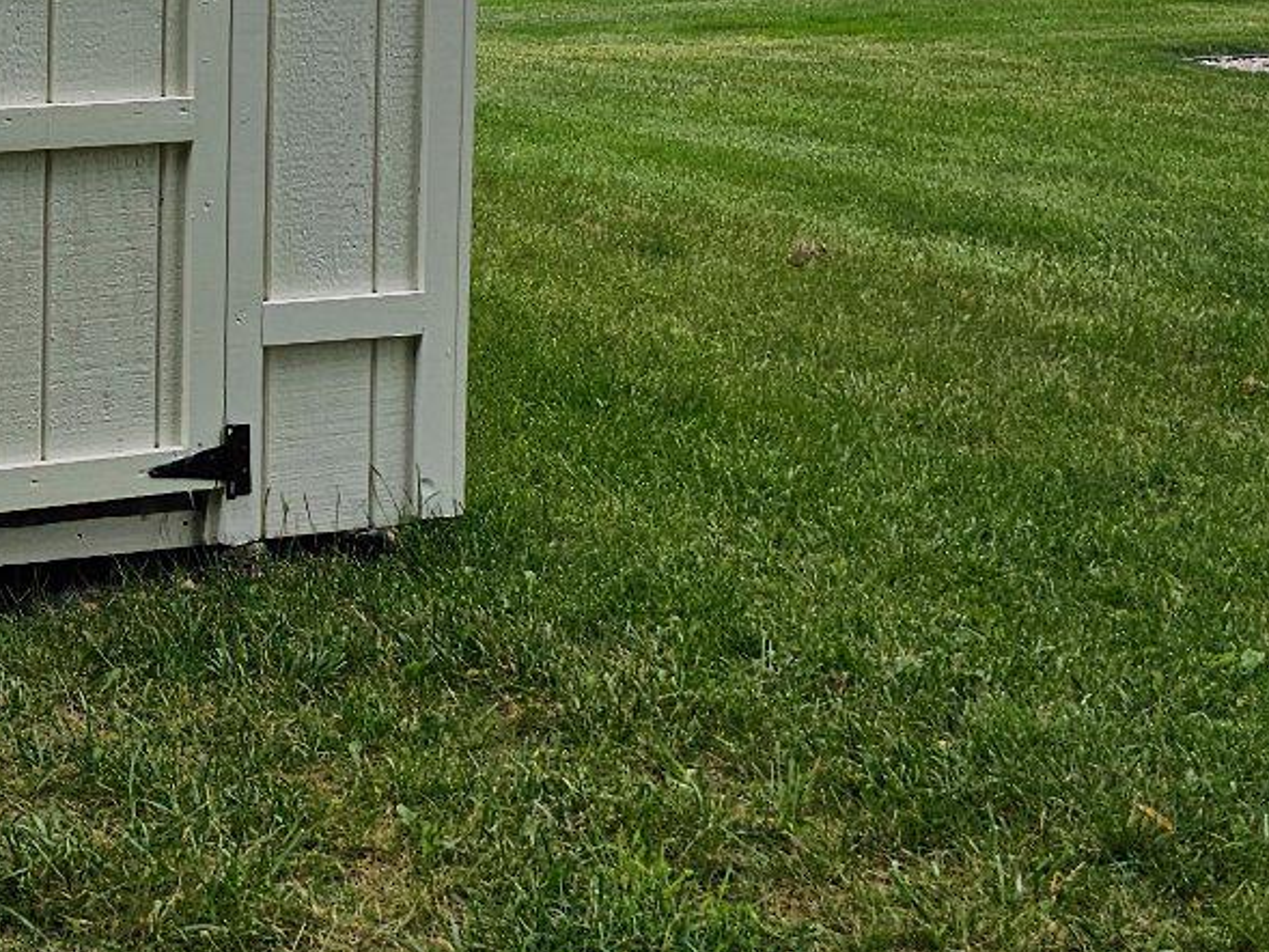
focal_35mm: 80
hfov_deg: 21.9
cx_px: -405
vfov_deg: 17.2
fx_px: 2933
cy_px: -330
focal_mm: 6.3
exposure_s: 1/456
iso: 20
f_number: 1.7
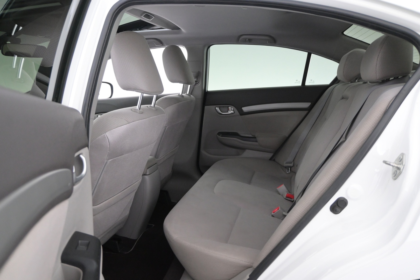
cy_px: 140
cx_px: 210
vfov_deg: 43.6
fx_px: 350
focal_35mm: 30
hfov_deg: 61.9
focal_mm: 20
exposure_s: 1/40
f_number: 3.8
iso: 2500
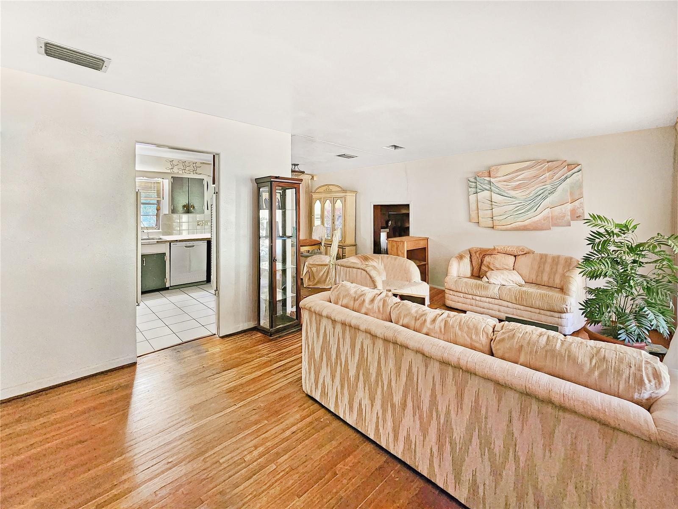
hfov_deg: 106.2
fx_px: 255
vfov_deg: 89.9
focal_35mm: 13
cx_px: 339
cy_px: 254
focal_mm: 2.2
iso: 800
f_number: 2.2
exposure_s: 1/24
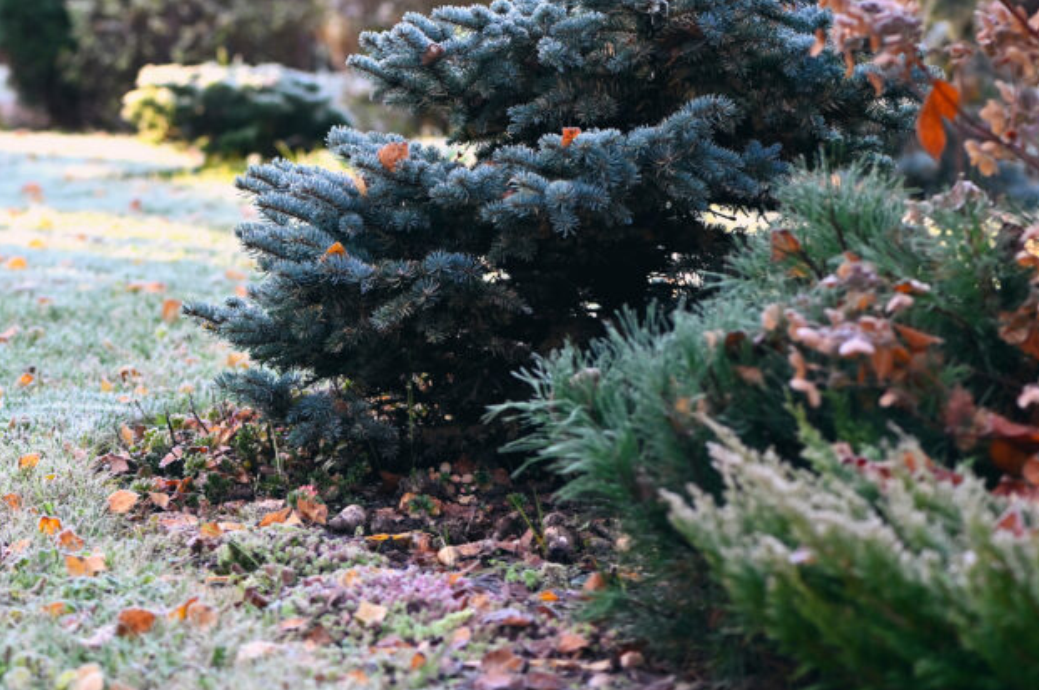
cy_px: 140
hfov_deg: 11.9
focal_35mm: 173
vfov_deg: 7.9
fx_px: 4986
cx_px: 302
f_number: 4
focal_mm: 105
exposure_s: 1/250
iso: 360
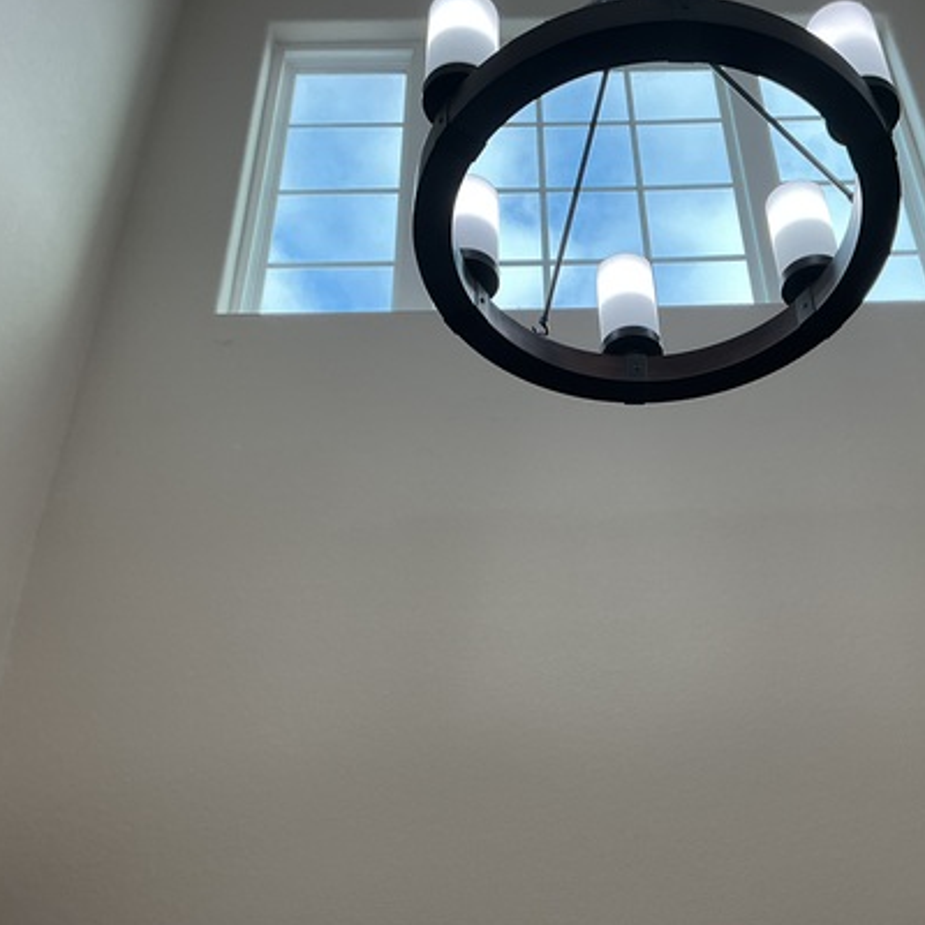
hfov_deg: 40.5
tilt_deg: +38.8
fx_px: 1240
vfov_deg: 40.9
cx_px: 597
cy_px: 488
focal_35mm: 41
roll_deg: +4.0
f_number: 1.8
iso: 40
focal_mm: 3
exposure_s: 1/120
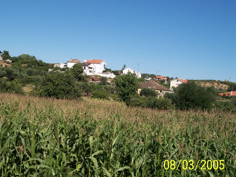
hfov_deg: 37.2
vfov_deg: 28.5
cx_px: 82
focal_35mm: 51
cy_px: 76
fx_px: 348
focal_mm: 8
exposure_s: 1/1000
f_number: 4.8
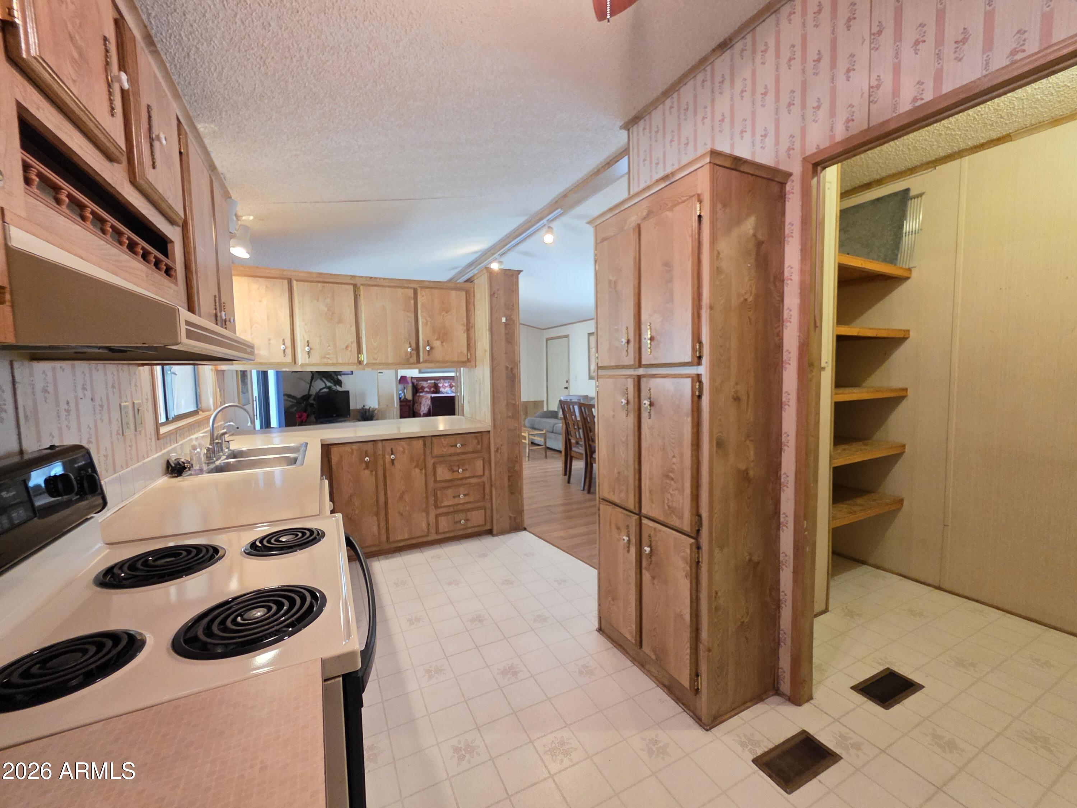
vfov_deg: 89.9
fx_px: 404
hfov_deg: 106.2
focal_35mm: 13
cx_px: 538
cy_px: 404
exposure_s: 1/60
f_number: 1.9
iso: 640
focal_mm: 2.2
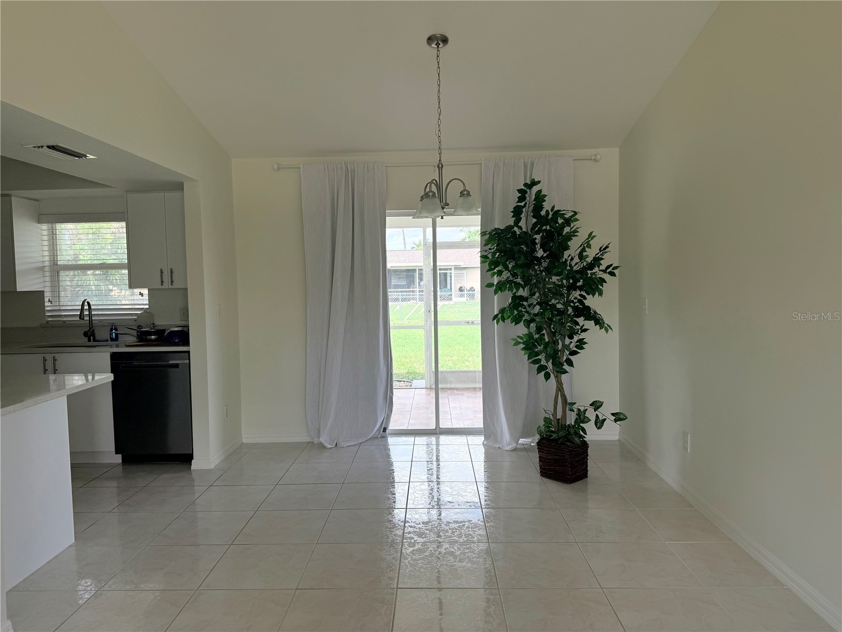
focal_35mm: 24
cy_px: 316
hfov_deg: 71.6
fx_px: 584
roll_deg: +1.0
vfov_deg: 56.8
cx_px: 421
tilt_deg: -2.6
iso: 80
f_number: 1.78
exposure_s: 1/405
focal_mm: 6.76
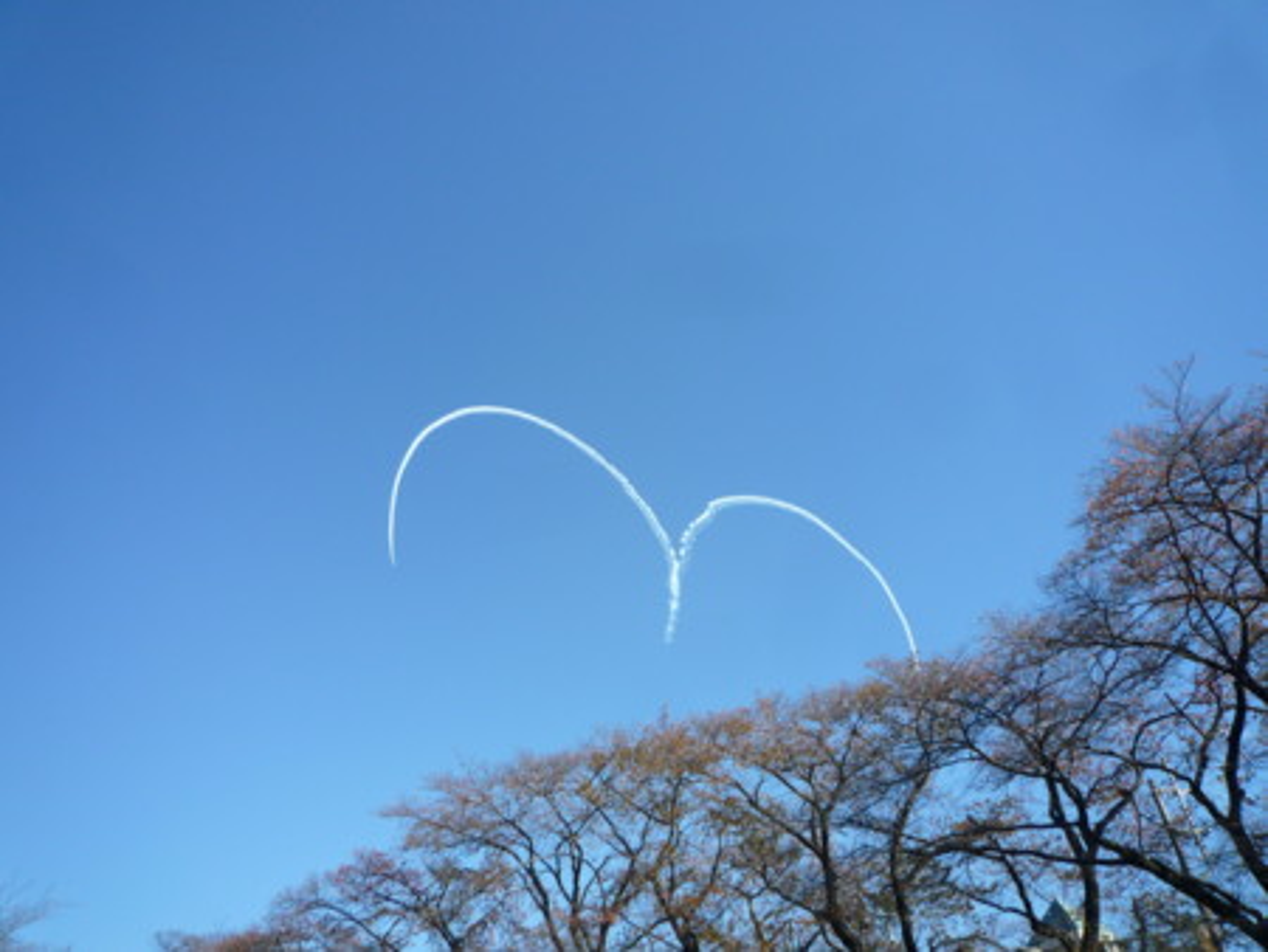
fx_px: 916
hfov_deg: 69.4
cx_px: 634
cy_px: 476
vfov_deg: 54.9
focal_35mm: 25
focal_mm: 4.4
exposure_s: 1/500
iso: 100
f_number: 4
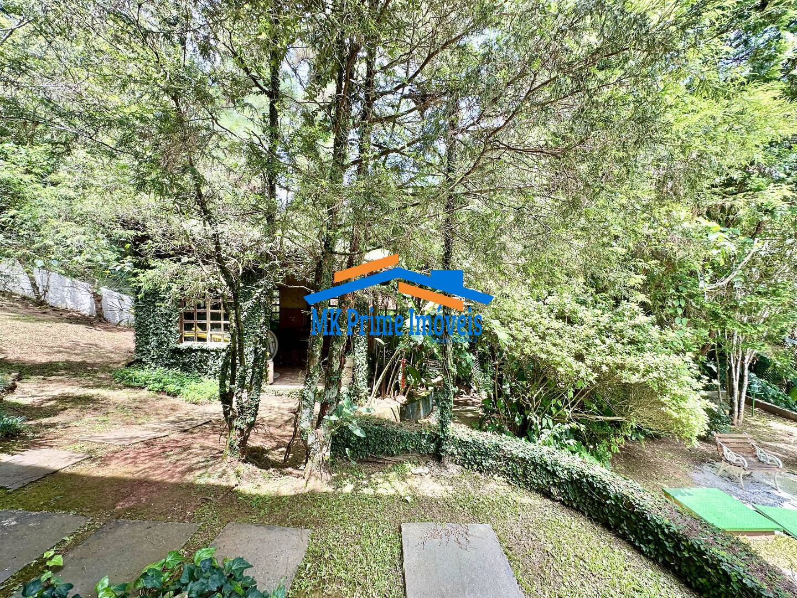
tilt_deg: +0.1
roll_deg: -0.4
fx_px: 322
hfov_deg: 102.1
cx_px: 398
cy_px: 299
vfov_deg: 85.7
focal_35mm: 14
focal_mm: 2.22
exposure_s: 1/112
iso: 40
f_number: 2.2
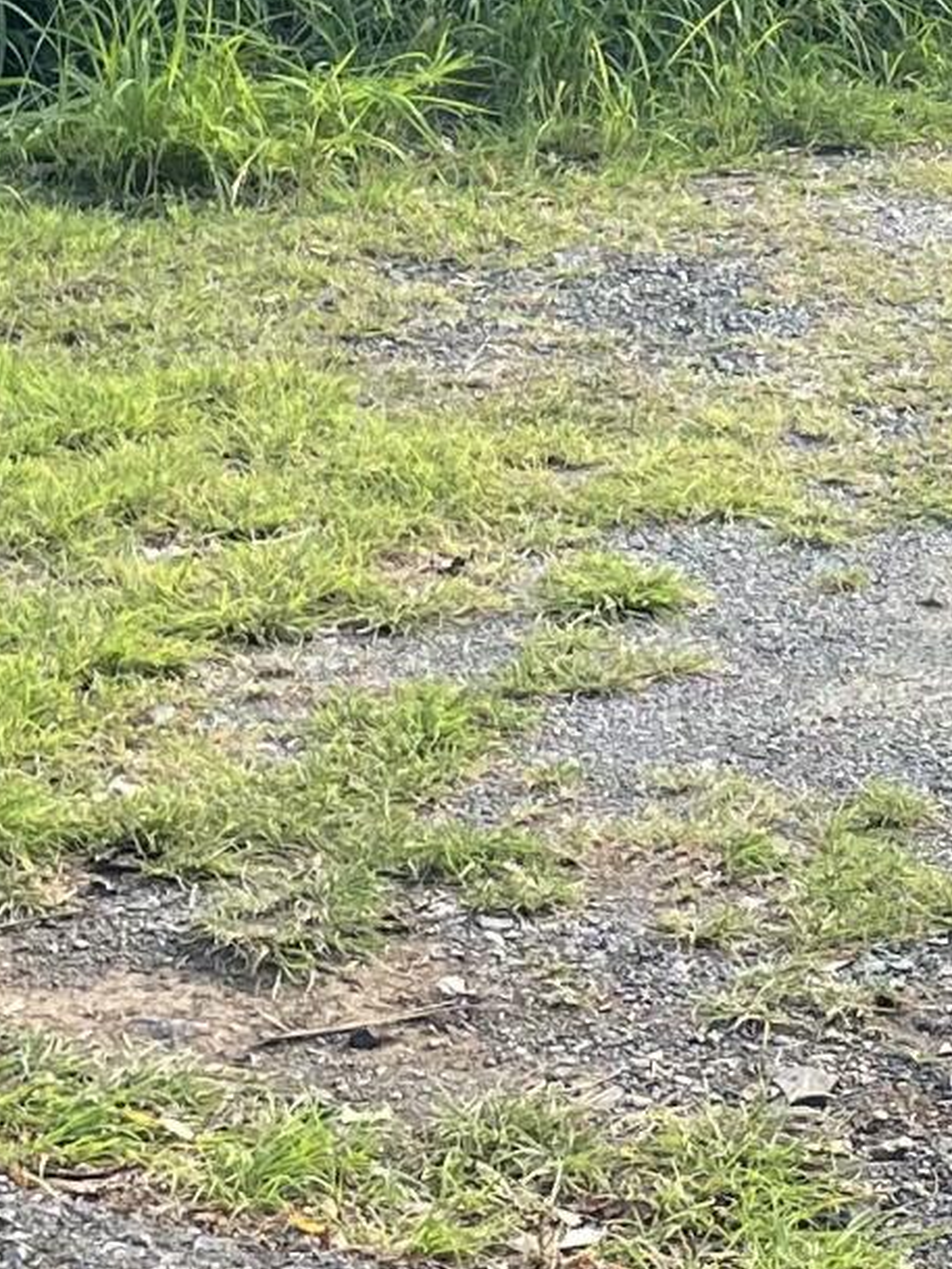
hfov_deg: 11.4
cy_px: -104
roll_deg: -0.5
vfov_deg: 15.0
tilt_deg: -6.0
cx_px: 1081
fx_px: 4692
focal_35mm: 128
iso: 32
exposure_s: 1/344
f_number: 1.6
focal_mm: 4.2
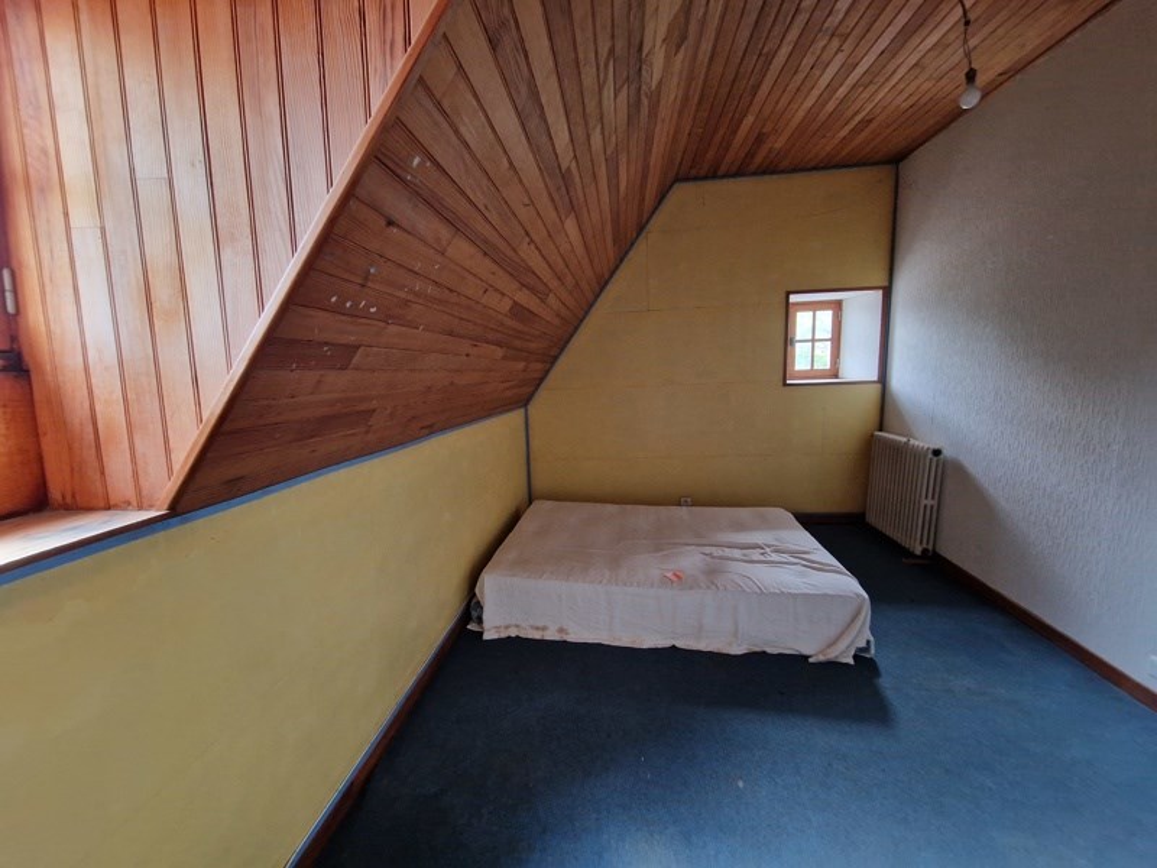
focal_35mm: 13
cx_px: 578
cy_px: 434
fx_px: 435
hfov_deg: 106.2
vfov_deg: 89.9
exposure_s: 1/50
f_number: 2.2
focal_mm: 2.2
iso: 400
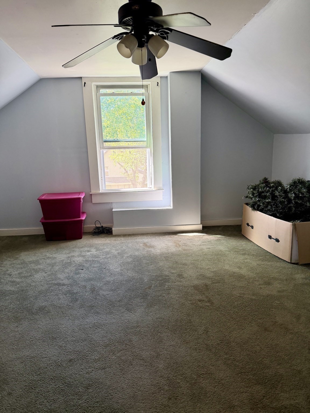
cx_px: 155
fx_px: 287
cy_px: 206
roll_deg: +0.7
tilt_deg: -11.5
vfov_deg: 71.6
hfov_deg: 56.8
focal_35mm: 24
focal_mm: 6.76
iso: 200
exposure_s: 1/185
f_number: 1.78
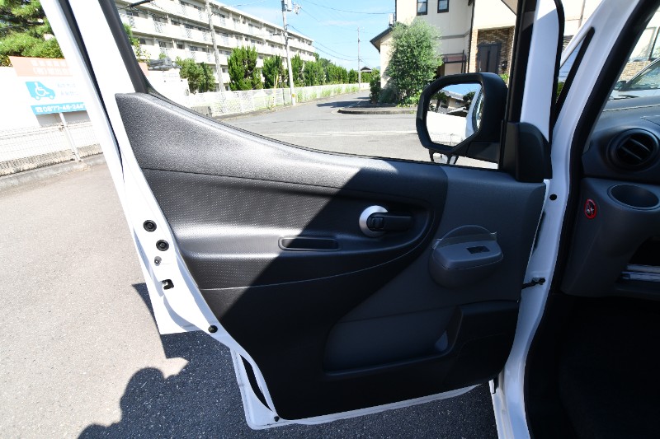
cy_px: 220
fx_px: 293
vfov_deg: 73.7
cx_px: 330
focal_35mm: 16
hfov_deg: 96.7
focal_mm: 11
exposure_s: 1/250
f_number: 7.1
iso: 200
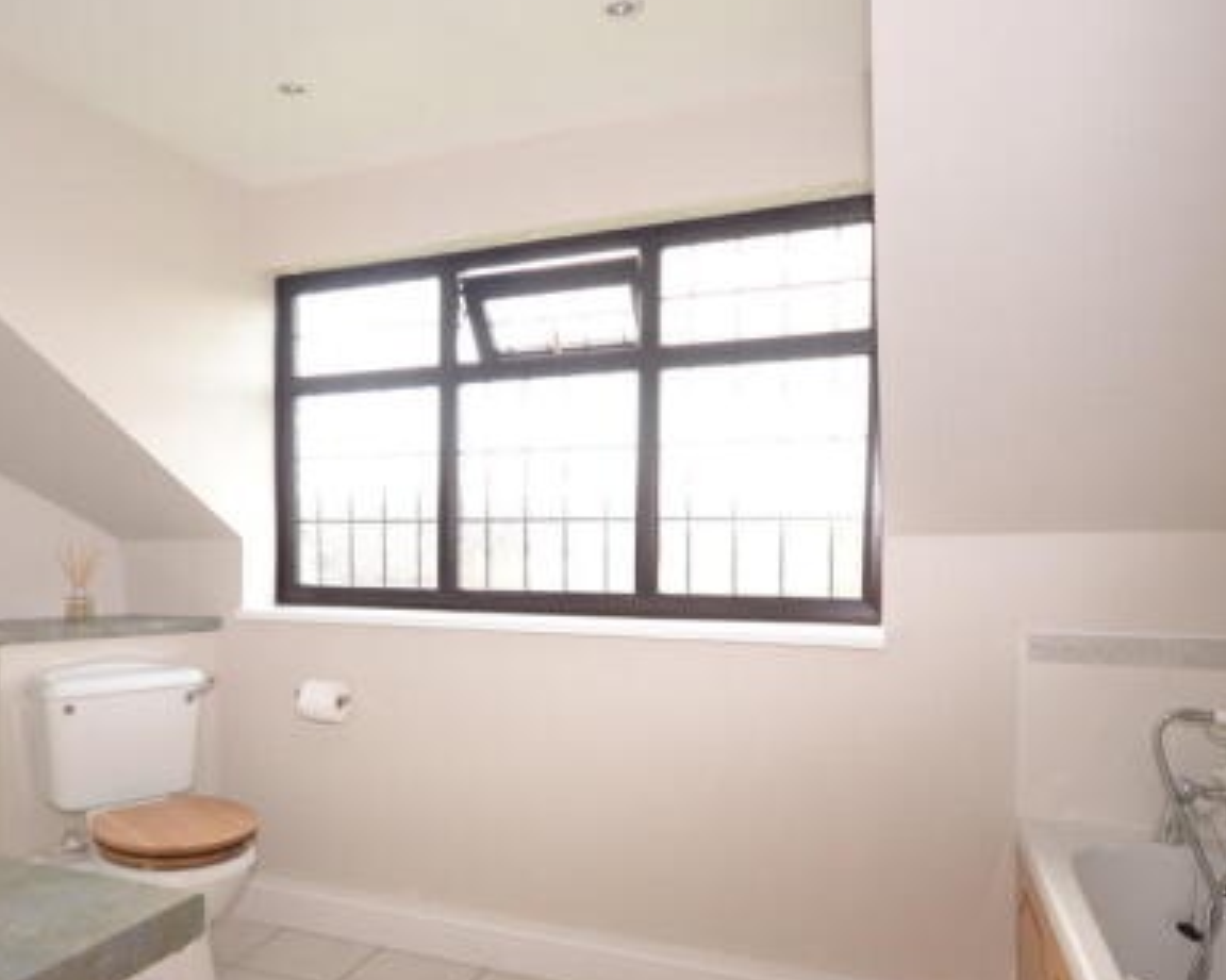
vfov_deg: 58.4
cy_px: 570
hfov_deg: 69.3
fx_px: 871
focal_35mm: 24
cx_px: 468
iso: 400
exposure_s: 1/100
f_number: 5
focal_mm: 10
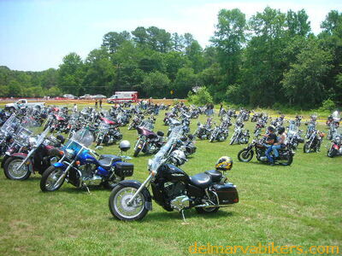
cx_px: 171
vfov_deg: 37.7
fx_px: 375
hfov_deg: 49.0
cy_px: 128
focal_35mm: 38
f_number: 3.2
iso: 50
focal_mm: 6.3
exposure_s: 1/332
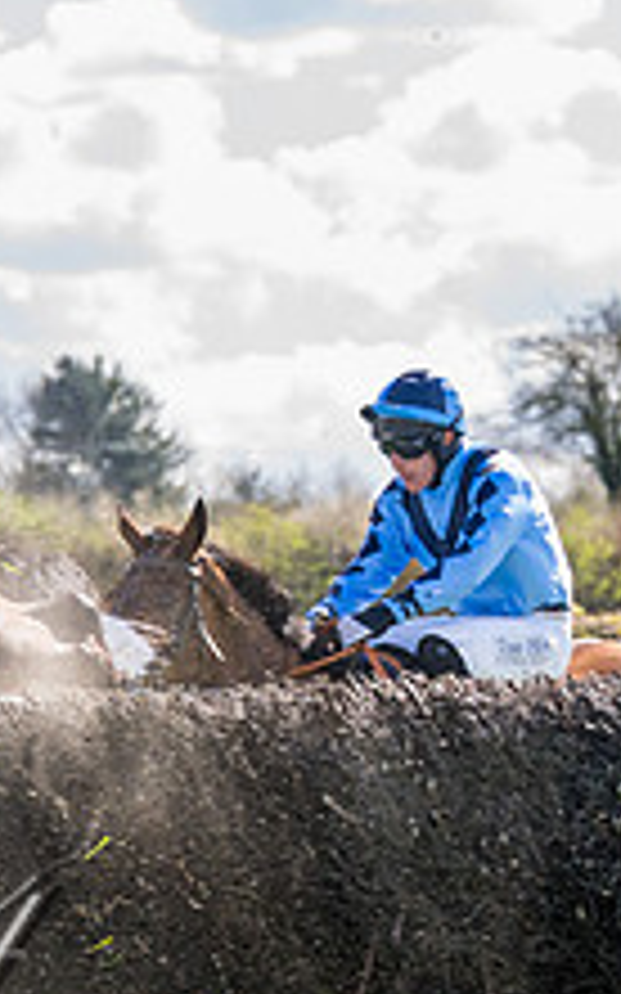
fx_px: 8969
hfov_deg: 4.0
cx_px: -57
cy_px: 852
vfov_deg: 6.3
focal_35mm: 331
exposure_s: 1/1600
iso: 400
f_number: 4
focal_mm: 70
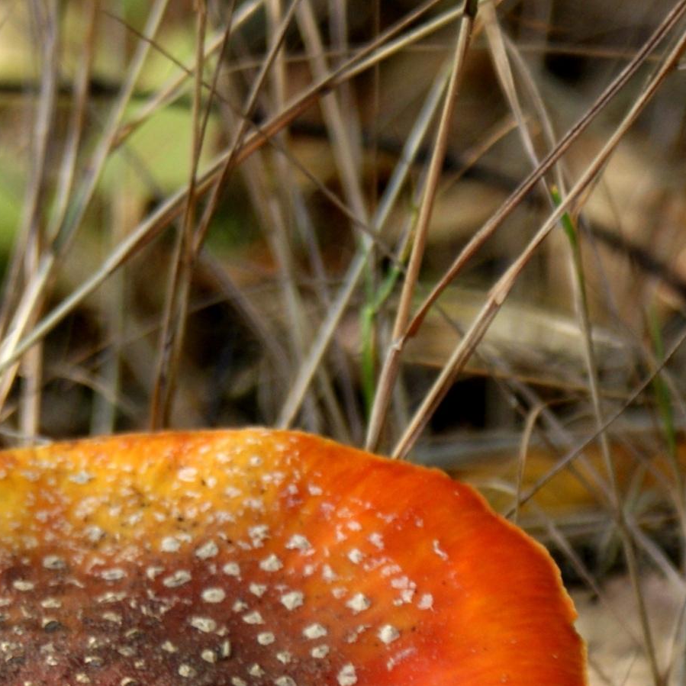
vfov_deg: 6.6
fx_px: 5919
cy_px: 754
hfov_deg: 6.6
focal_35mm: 264
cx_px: 153
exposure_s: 1/125
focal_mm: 60
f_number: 5.6
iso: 320
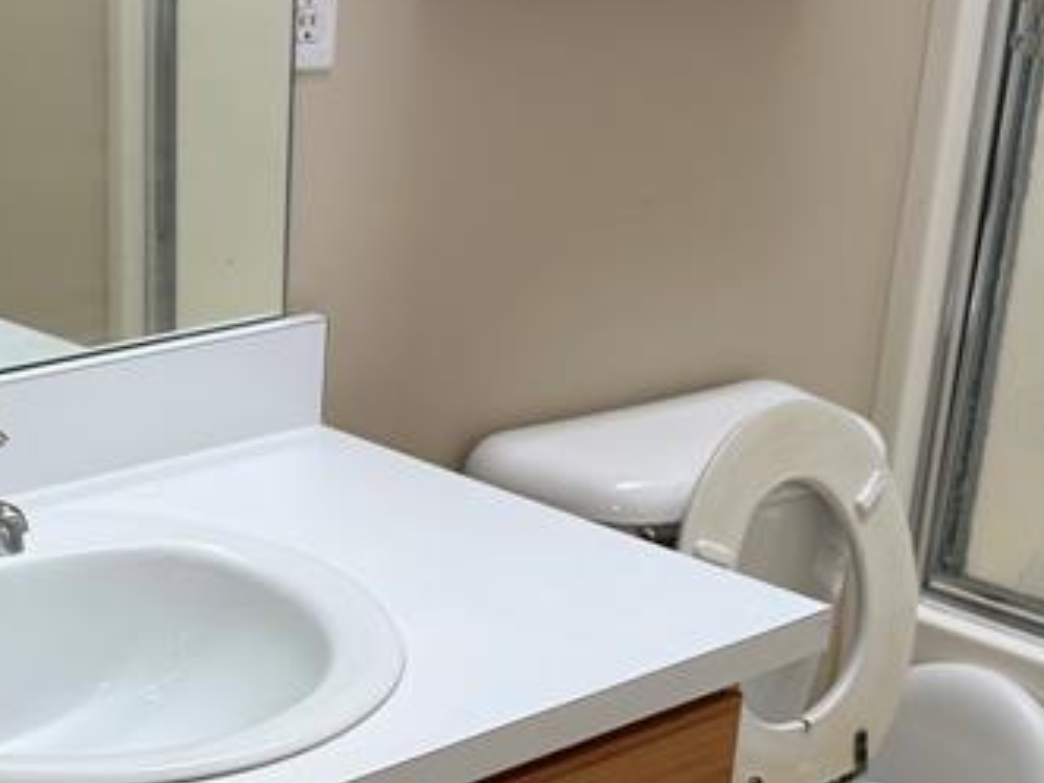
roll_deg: -1.9
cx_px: 164
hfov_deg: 25.7
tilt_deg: -20.5
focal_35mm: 74
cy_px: 582
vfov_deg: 19.8
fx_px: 2232
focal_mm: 6.76
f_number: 1.78
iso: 80
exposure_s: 1/121
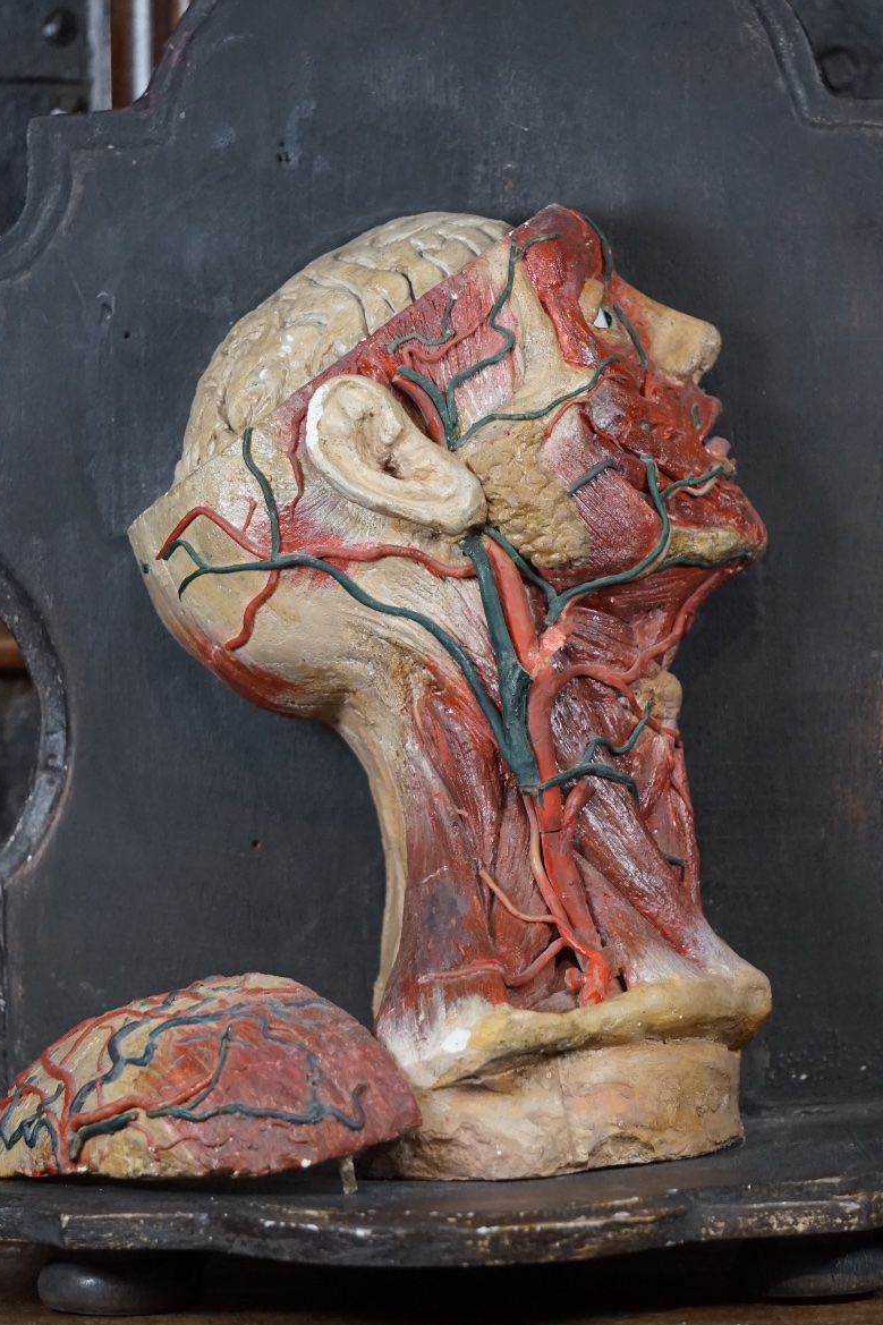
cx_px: 440
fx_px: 8611
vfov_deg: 8.8
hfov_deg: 5.9
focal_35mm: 234
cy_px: 661
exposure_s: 1/250
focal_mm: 152
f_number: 5.6
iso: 2000
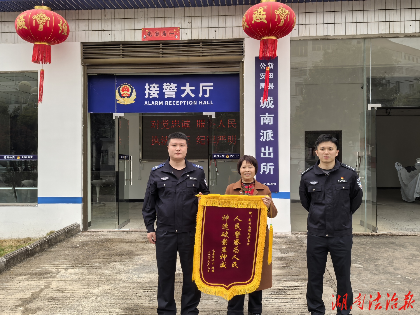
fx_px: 449
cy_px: 158
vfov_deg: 38.7
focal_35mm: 37
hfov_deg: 50.1
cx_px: 210
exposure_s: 1/507
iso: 160
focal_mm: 5.75
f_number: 4
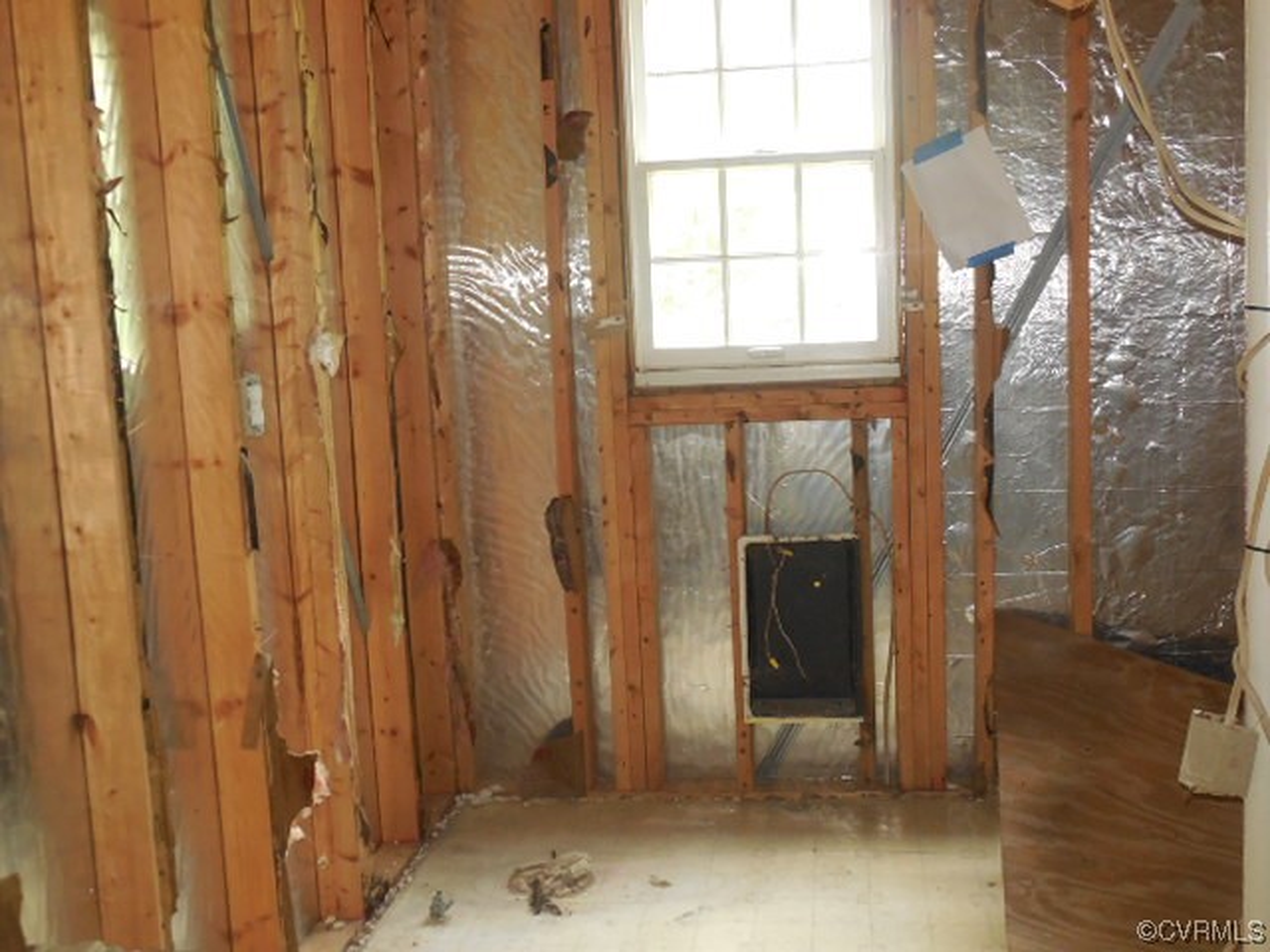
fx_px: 1468
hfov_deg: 46.8
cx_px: 635
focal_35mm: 40
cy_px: 476
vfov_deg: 36.0
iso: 500
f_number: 3.6
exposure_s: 1/30
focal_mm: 7.1
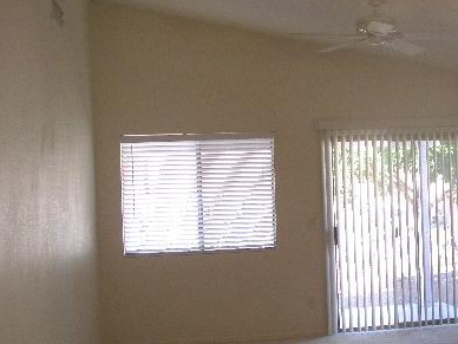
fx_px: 807
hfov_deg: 30.9
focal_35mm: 61
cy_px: 184
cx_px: 366
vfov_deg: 24.0
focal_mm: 7.8
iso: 200
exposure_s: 1/125
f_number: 2.8
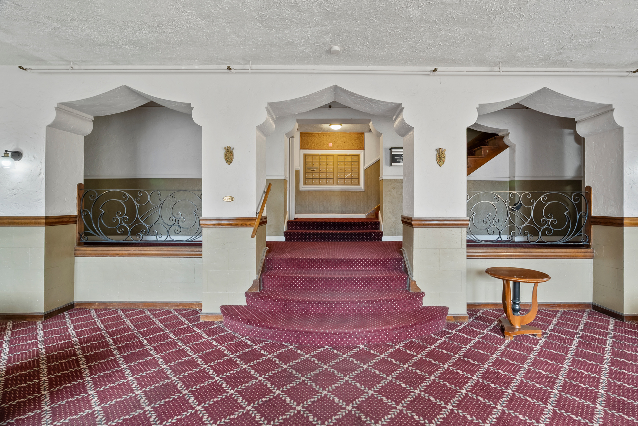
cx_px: 336
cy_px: 201
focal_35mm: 17
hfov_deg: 93.2
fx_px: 301
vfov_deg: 70.5
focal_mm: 16
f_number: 9
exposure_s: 1.3
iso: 400
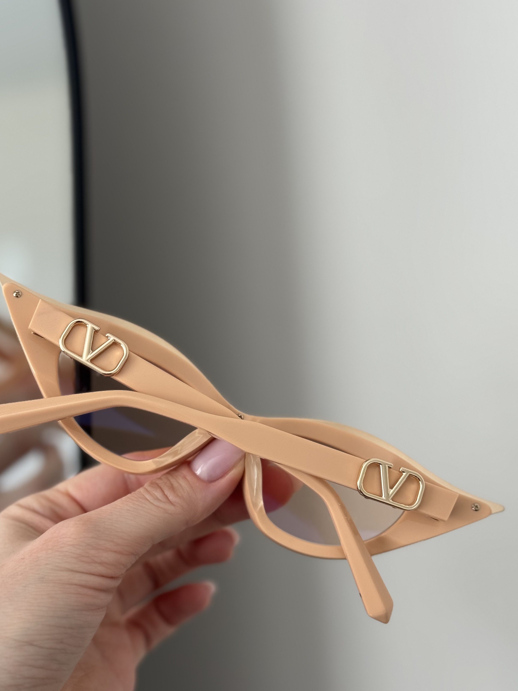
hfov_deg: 24.4
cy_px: 407
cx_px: 242
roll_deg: -5.0
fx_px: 1197
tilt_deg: -16.9
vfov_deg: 32.1
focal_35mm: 60
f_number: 1.78
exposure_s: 1/123
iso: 64
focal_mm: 6.76
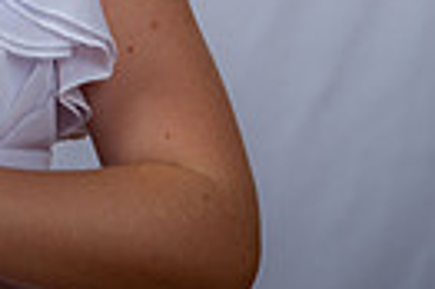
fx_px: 3741
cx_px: -236
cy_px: -229
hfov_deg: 6.6
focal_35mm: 310
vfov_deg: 4.4
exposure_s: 1/200
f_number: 6.3
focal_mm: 70
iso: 250
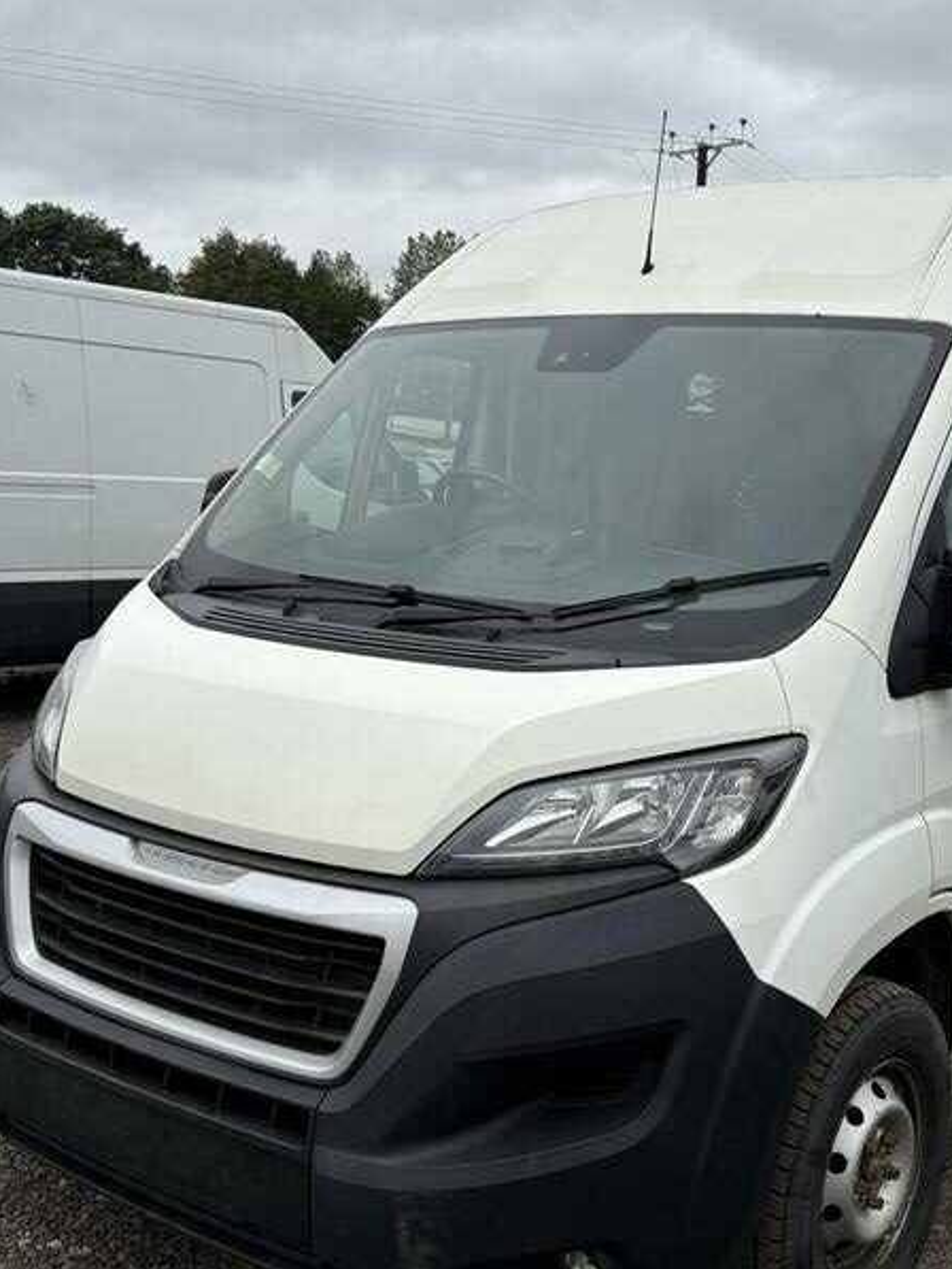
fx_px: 1430
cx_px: 640
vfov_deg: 47.8
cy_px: 591
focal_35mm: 39
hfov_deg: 36.4
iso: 50
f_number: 1.6
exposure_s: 1/3279
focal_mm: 5.96
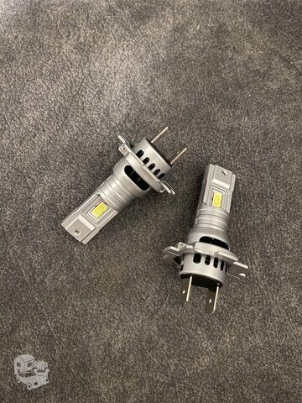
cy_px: 202
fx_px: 302
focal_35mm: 26
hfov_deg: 53.1
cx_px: 151
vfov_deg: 67.3
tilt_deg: -78.8
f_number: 1.8
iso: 500
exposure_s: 1/10
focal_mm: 4.25
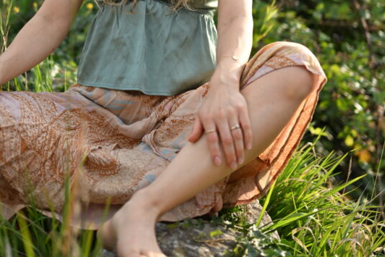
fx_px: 824
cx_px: 141
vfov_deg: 17.2
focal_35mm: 77
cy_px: -12
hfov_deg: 26.2
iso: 100
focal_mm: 40
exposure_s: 1/1250
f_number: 2
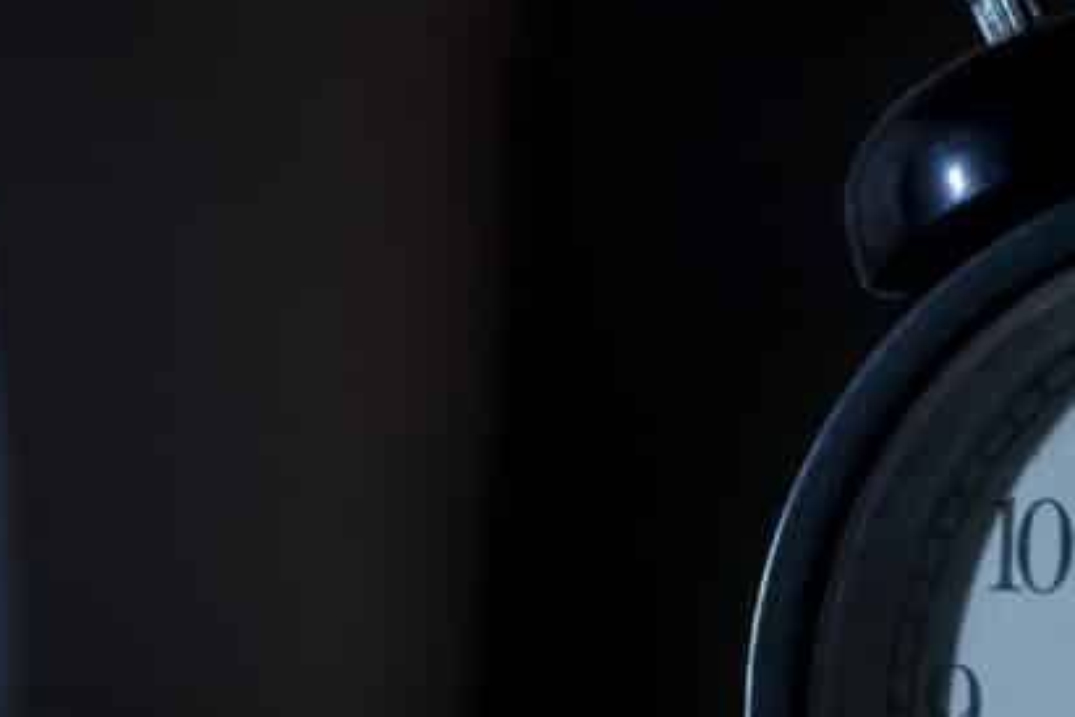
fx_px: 12660
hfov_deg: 4.9
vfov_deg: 3.2
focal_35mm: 424
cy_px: 85
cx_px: 468
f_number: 4.5
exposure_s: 1/40
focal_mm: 85
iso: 200
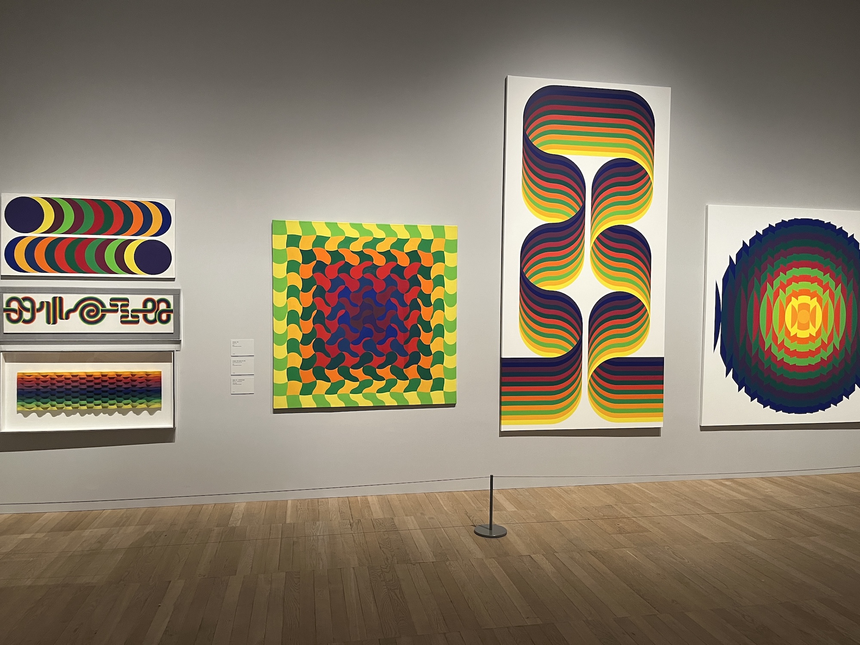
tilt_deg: -0.9
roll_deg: +1.0
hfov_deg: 67.3
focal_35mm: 26
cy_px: 322
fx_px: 646
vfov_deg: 53.1
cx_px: 430
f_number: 1.6
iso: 200
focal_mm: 5.1
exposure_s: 1/50
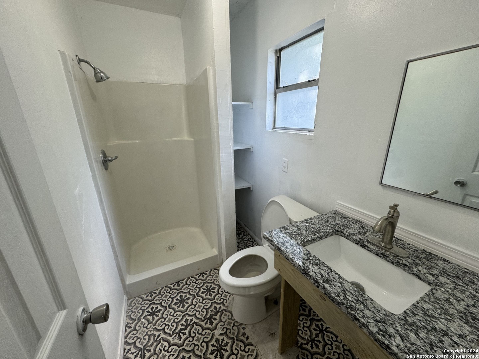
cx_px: 240
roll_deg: +1.2
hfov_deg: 102.1
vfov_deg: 85.7
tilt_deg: -18.5
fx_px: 194
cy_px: 180
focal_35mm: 14
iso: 125
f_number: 2.2
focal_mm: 2.22
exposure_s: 1/120
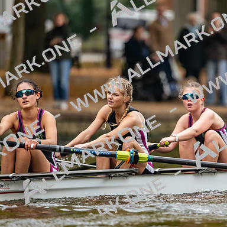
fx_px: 3806
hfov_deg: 3.4
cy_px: 113
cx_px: 143
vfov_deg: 3.4
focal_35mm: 513
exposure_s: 1/2500
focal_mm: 400
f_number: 4.5
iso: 2200
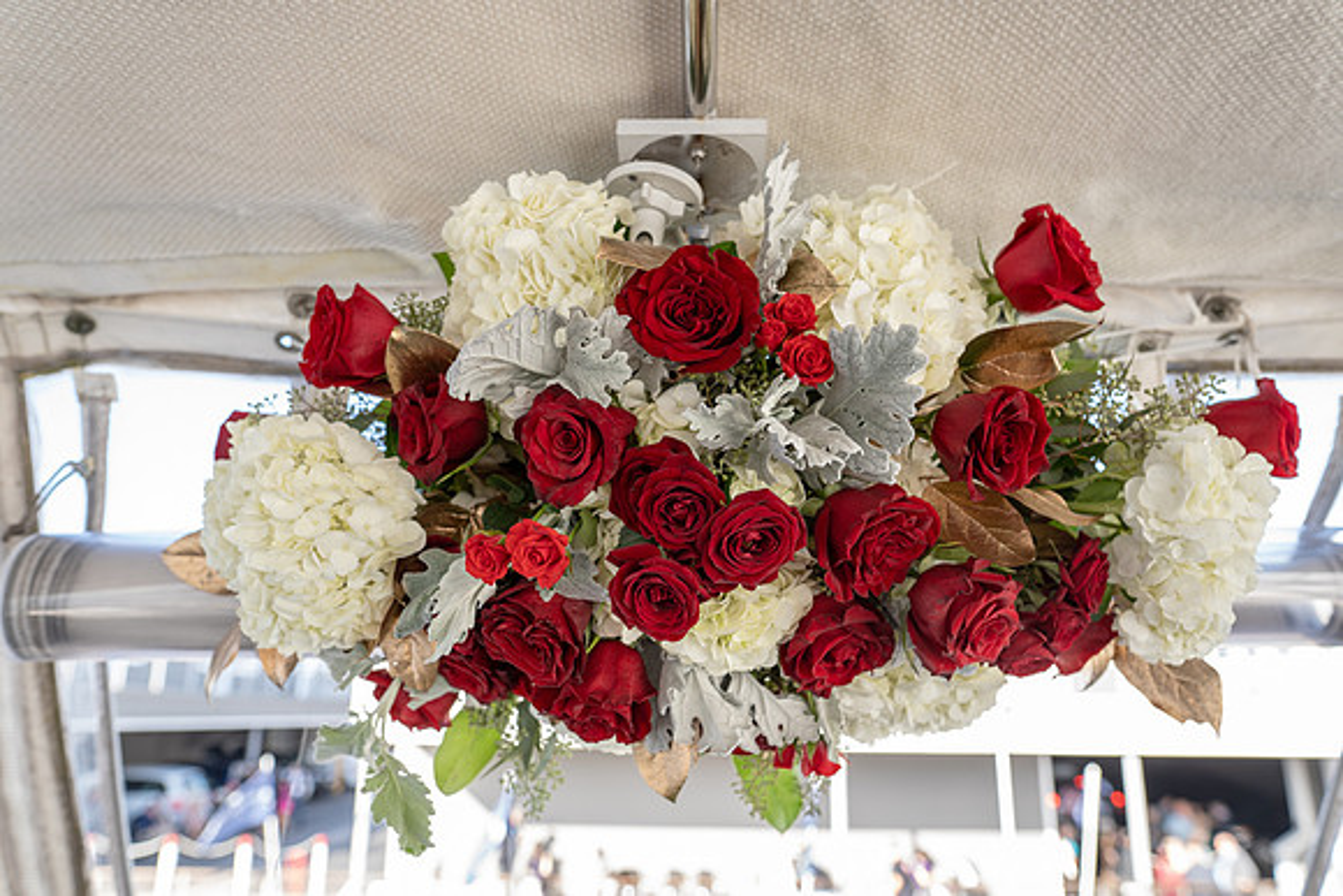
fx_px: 896
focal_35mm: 24
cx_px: 672
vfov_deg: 53.2
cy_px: 448
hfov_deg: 73.7
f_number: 3.5
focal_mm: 24
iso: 80
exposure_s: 1/100
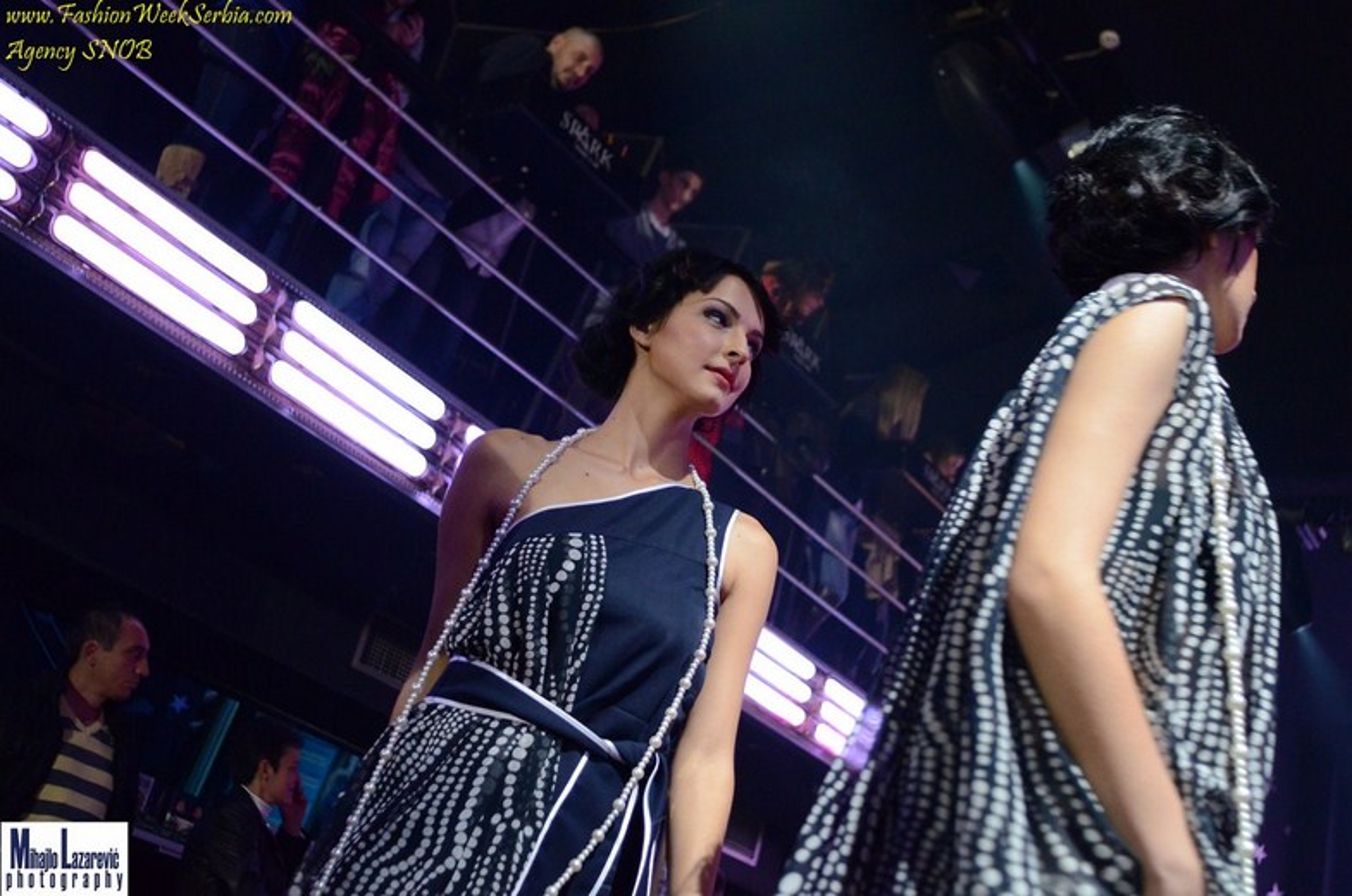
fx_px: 1574
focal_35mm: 42
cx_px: 676
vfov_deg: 31.8
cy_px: 448
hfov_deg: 46.5
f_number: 2.8
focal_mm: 28
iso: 2500
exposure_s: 1/160
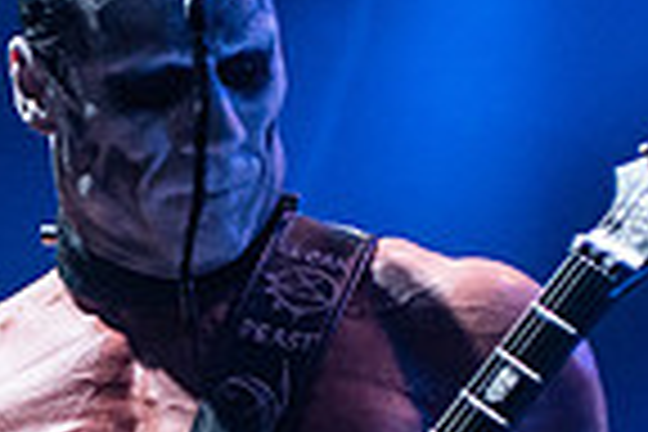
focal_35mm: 249
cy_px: 484
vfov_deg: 5.5
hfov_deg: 8.2
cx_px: -76
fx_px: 4482
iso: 2000
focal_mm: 62
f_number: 3.2
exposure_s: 1/125
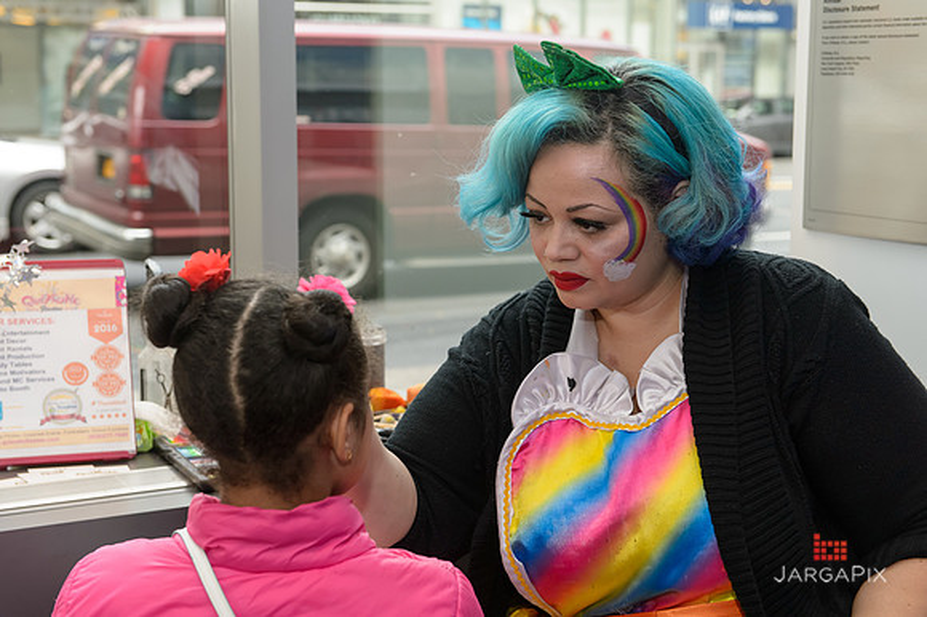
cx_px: 464
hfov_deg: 34.5
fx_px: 1493
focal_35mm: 58
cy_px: 308
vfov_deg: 23.4
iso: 800
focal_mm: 58
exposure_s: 1/160
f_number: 4.5
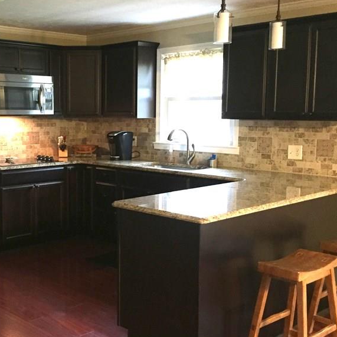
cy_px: 174
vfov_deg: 36.8
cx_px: 86
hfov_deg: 36.0
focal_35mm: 46
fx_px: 507
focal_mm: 4.15
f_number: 2.2
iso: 320
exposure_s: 1/15
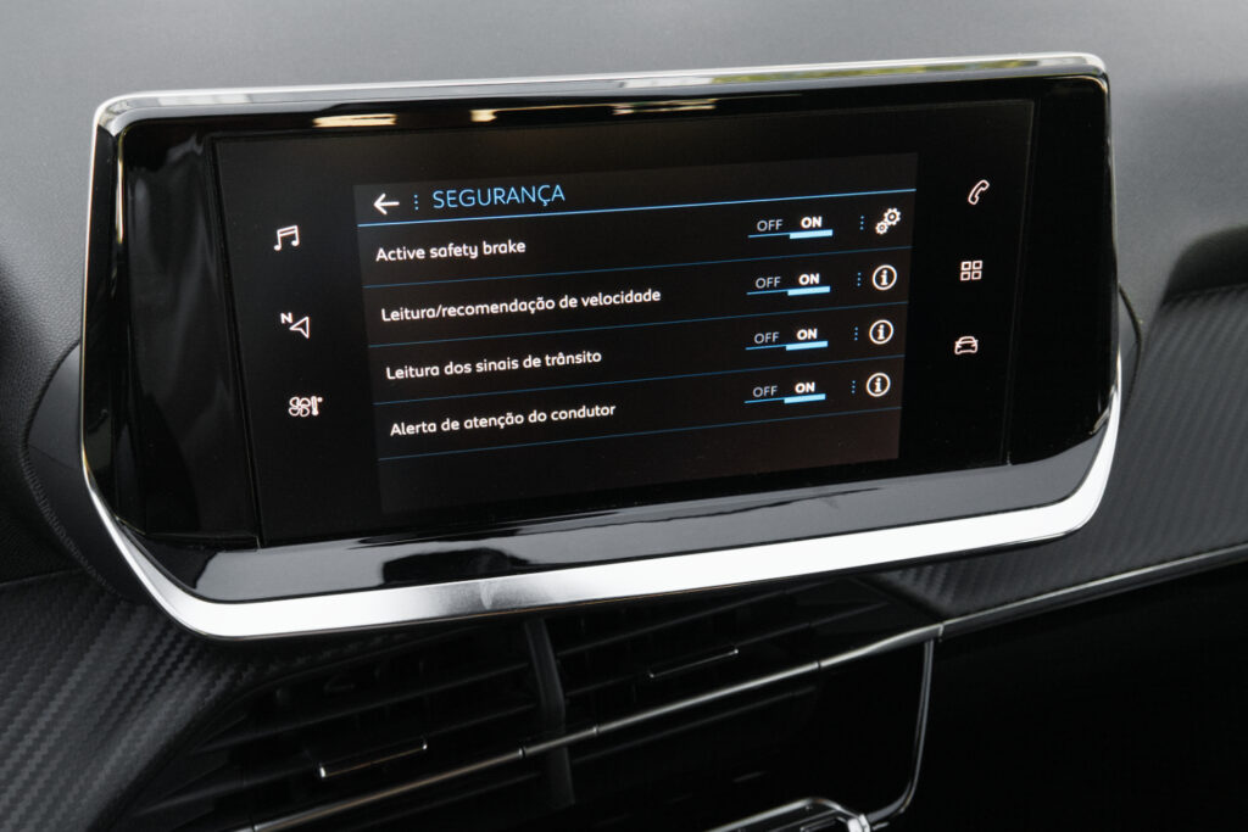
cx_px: 624
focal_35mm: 37
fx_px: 1283
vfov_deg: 36.0
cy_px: 416
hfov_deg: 51.9
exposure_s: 1/125
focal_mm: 24.9
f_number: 9
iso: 2000
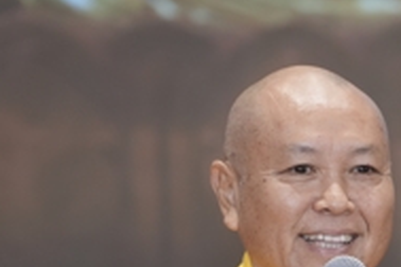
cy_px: 431
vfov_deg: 3.2
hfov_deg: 4.7
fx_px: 4834
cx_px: 356
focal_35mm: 434
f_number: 2.8
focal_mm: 126
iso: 1000
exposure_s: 1/125
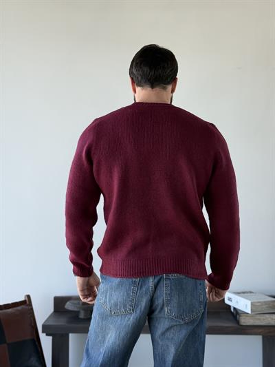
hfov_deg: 30.3
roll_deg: +0.1
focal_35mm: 48
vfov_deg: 39.6
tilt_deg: +0.6
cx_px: 138
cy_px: 184
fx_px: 508
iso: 80
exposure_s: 1/229
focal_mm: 6.76
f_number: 1.78
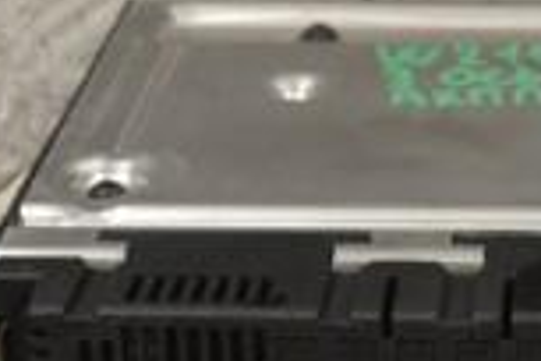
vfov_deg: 7.3
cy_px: 340
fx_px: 2825
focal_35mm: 188
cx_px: 559
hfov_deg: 10.8
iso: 3200
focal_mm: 32
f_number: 8
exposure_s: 1/250
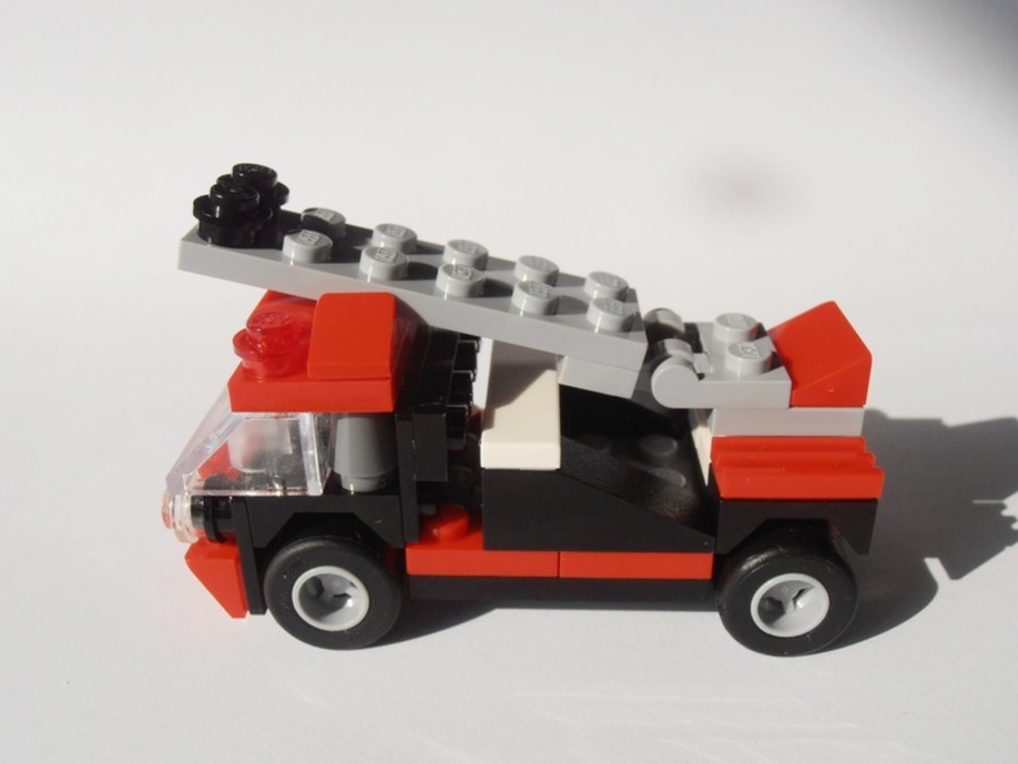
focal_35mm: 37
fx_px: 1088
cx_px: 509
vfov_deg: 38.7
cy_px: 382
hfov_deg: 50.1
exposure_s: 1/640
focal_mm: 6.61
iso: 80
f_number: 3.9
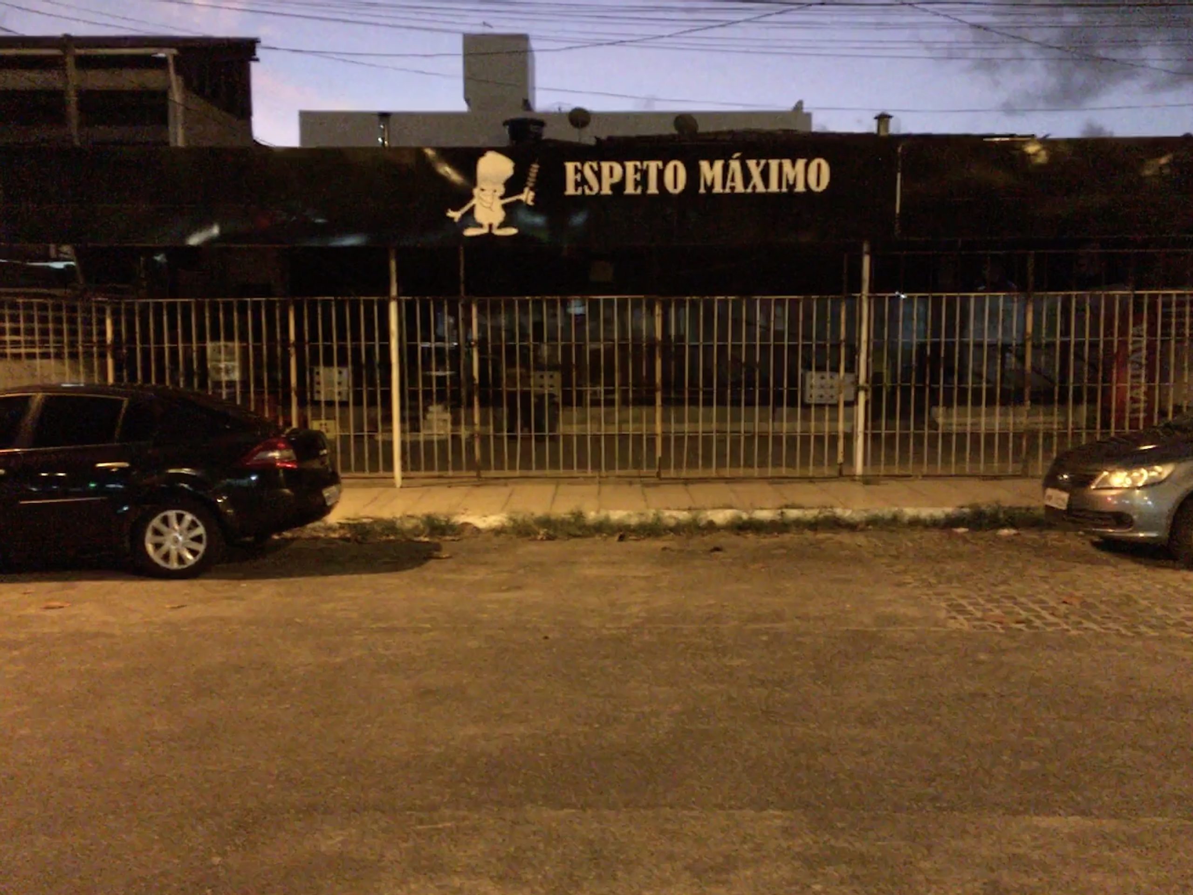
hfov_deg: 61.7
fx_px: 999
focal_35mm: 29
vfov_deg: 48.2
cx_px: 596
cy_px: 448
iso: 1250
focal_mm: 4.15
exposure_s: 1/15
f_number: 2.2
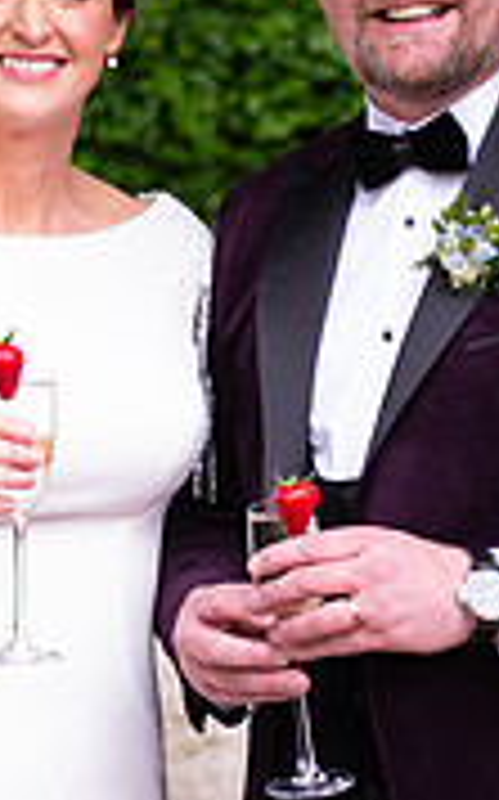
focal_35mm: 183
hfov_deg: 7.2
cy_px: 267
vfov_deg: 11.4
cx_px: 261
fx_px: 3988
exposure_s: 1/160
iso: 160
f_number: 3.5
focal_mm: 55
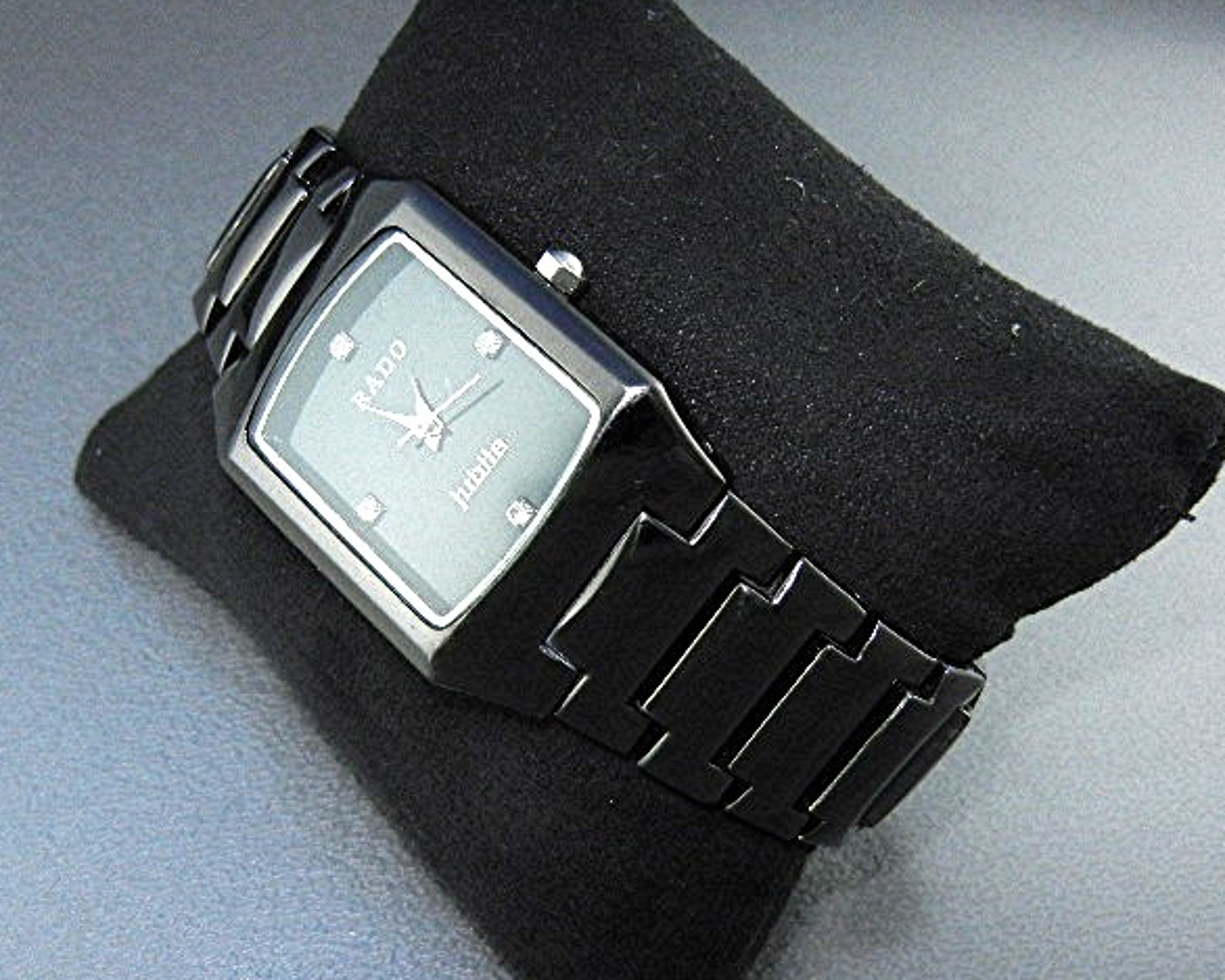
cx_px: 604
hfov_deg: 38.8
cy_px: 495
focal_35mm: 48
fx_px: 1741
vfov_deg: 31.5
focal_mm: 8.1
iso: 800
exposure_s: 1/30
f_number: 7.6
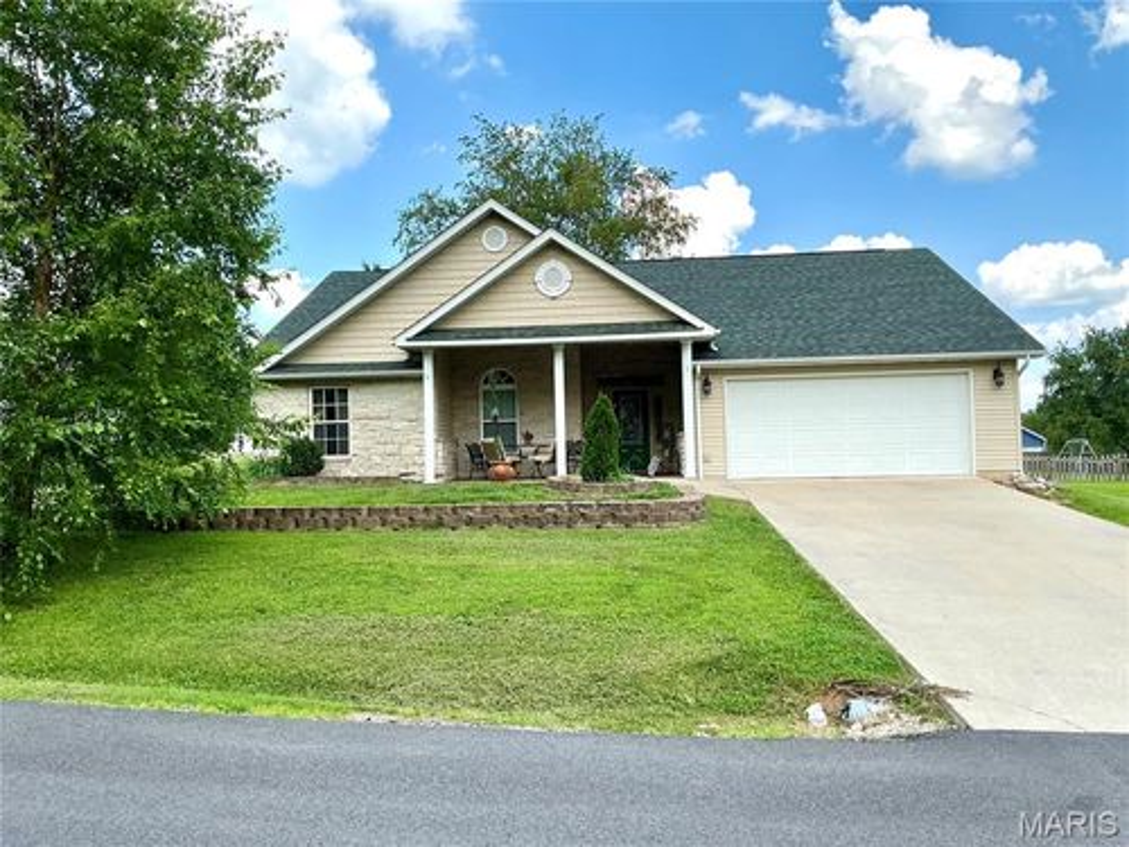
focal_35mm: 29
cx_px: 564
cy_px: 424
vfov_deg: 48.2
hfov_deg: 61.7
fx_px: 946
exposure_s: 1/962
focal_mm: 3
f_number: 1.8
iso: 25
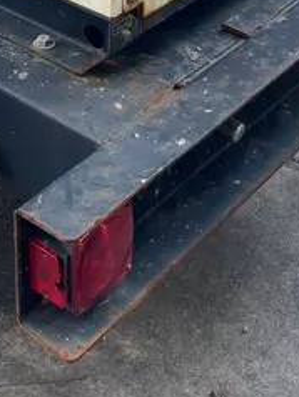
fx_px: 920
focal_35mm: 80
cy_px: -183
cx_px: -7
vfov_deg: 21.0
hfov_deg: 18.0
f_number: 1.6
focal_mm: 4.2
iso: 32
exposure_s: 1/818
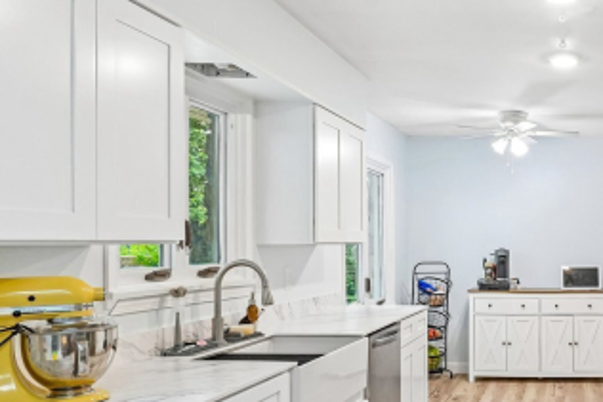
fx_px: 637
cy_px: 240
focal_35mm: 38
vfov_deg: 35.0
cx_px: 569
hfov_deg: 44.9
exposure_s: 1/30
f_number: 8
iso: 800
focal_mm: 16
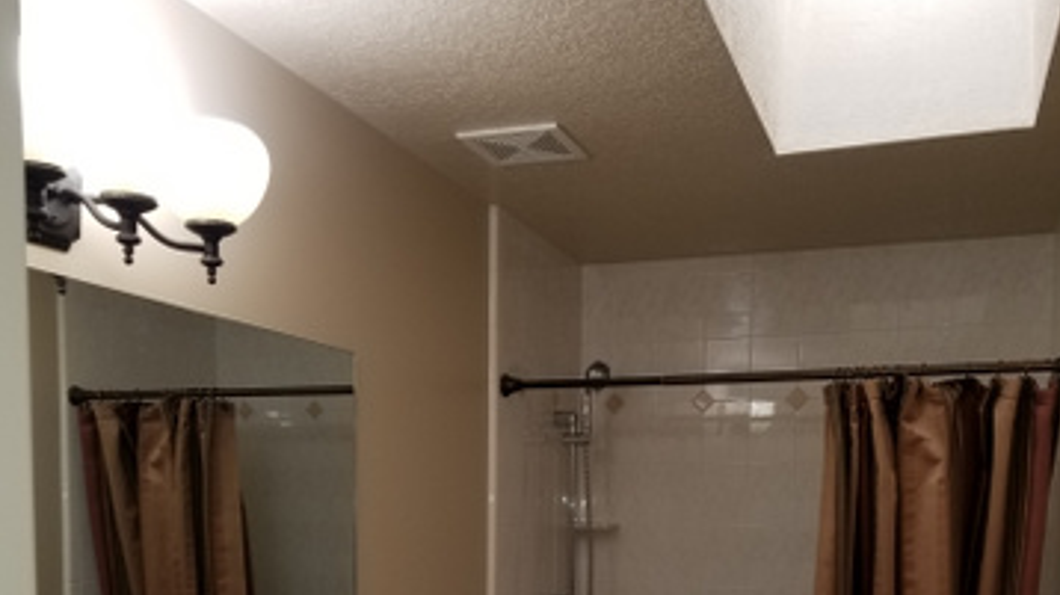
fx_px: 1068
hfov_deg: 52.8
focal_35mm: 38
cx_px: 530
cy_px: 604
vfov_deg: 29.0
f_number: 1.7
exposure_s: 1/120
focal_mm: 4.25
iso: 64
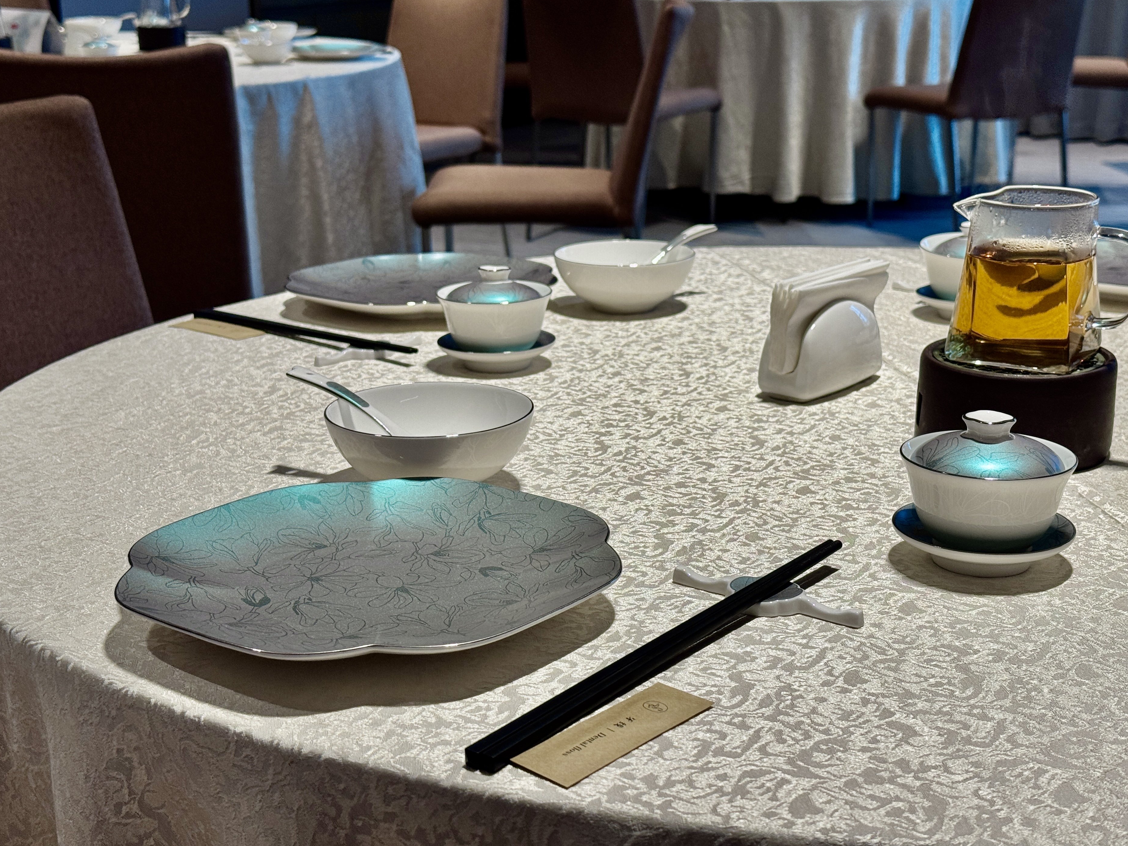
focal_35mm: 52
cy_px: 420
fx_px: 1694
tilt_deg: -17.3
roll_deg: +1.0
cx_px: 555
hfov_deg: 36.8
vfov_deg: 28.0
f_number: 1.78
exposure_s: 1/121
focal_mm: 6.76
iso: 80
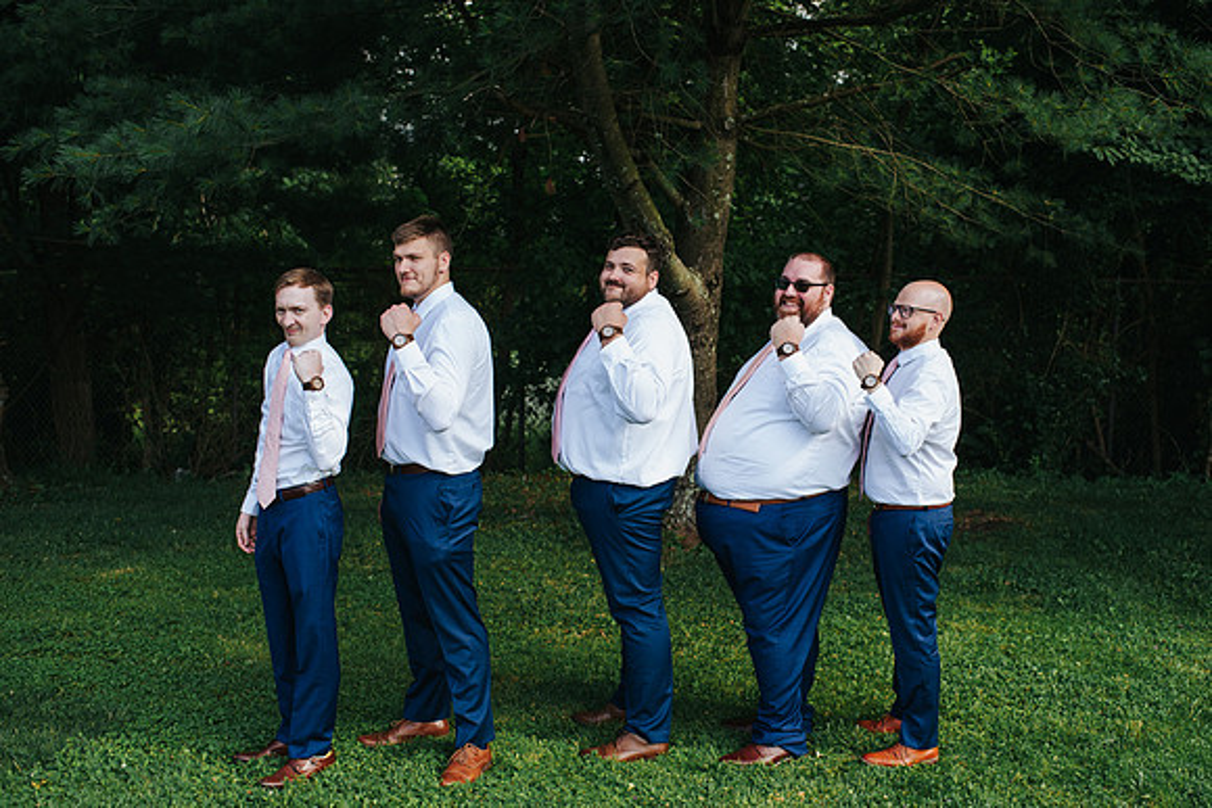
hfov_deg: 48.1
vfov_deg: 33.2
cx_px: 675
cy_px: 395
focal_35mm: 40
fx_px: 1355
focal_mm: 35
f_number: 3.2
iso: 360
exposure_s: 1/1000
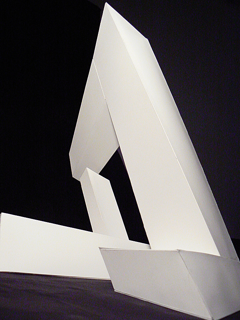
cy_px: 160
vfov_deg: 51.4
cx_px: 120
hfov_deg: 39.7
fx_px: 333
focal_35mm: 36
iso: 400
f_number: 2.8
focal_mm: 6
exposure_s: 1/30
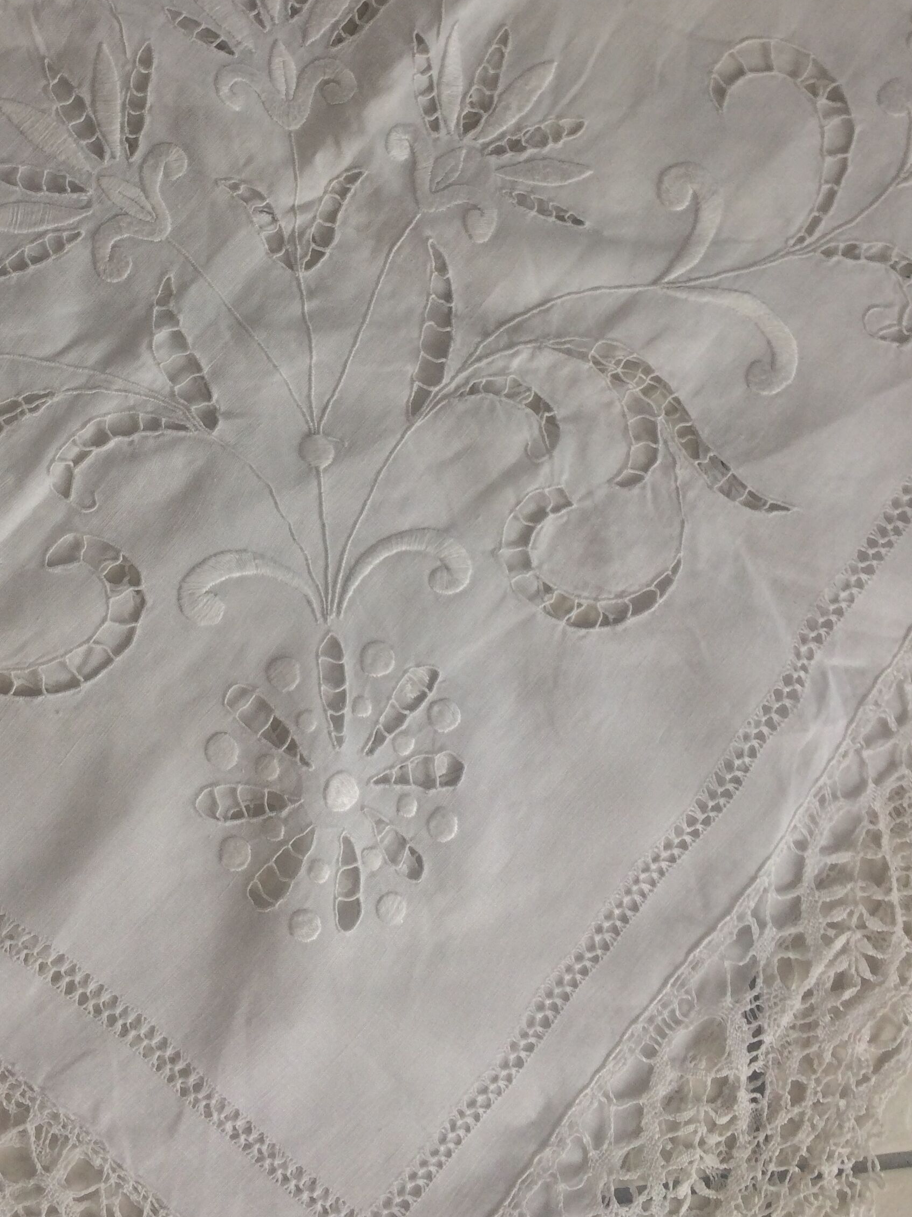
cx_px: 254
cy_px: 382
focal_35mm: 42
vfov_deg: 44.0
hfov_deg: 33.8
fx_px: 1476
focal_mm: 4.15
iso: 40
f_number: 2.2
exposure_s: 1/100
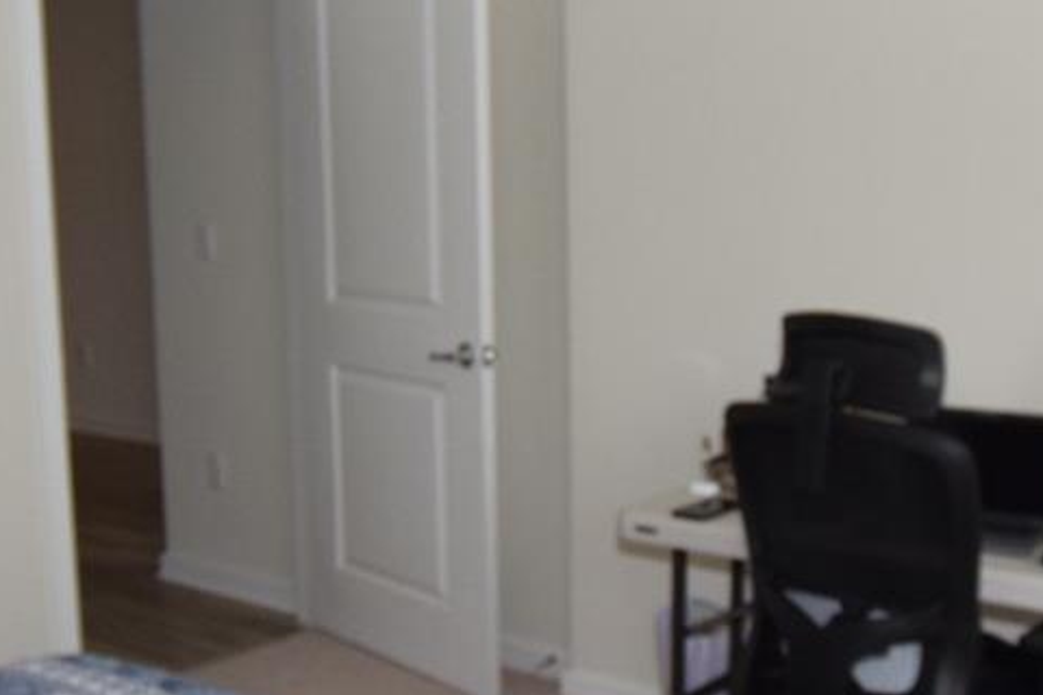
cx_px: 548
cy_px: 376
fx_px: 1448
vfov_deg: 27.0
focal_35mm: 50
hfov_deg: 39.6
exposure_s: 1/100
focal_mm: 10
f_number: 4.5
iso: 800
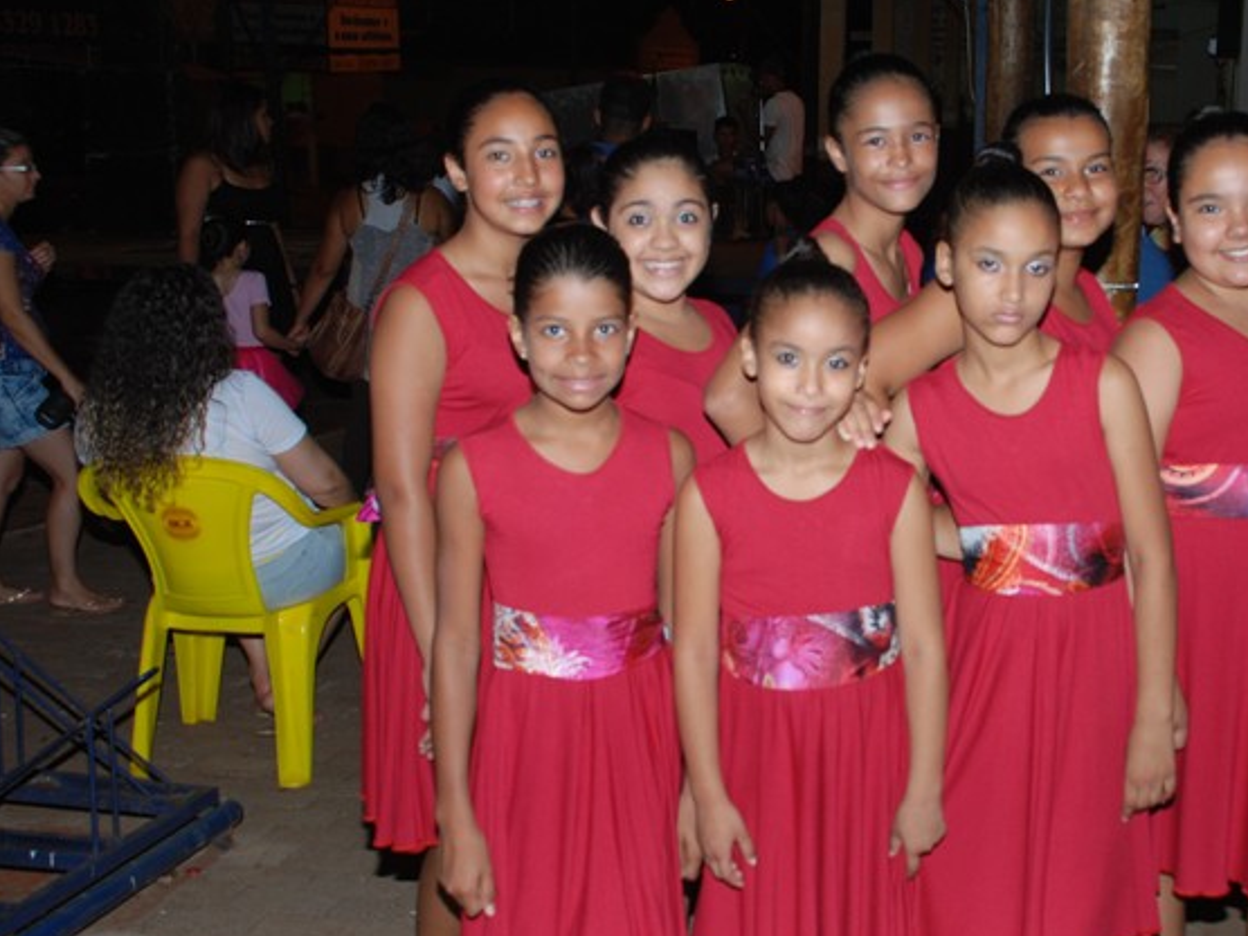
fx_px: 1802
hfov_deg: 37.7
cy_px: 450
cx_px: 859
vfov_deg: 29.1
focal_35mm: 50
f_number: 4
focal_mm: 24
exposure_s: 1/60
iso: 200
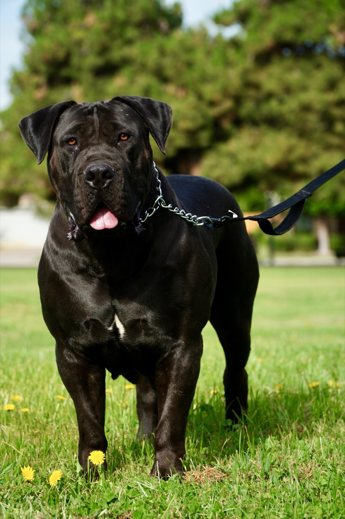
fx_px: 1685
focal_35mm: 117
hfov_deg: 11.7
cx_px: 172
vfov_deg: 17.5
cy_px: 260
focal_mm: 78
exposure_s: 1/500
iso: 100
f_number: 4.5
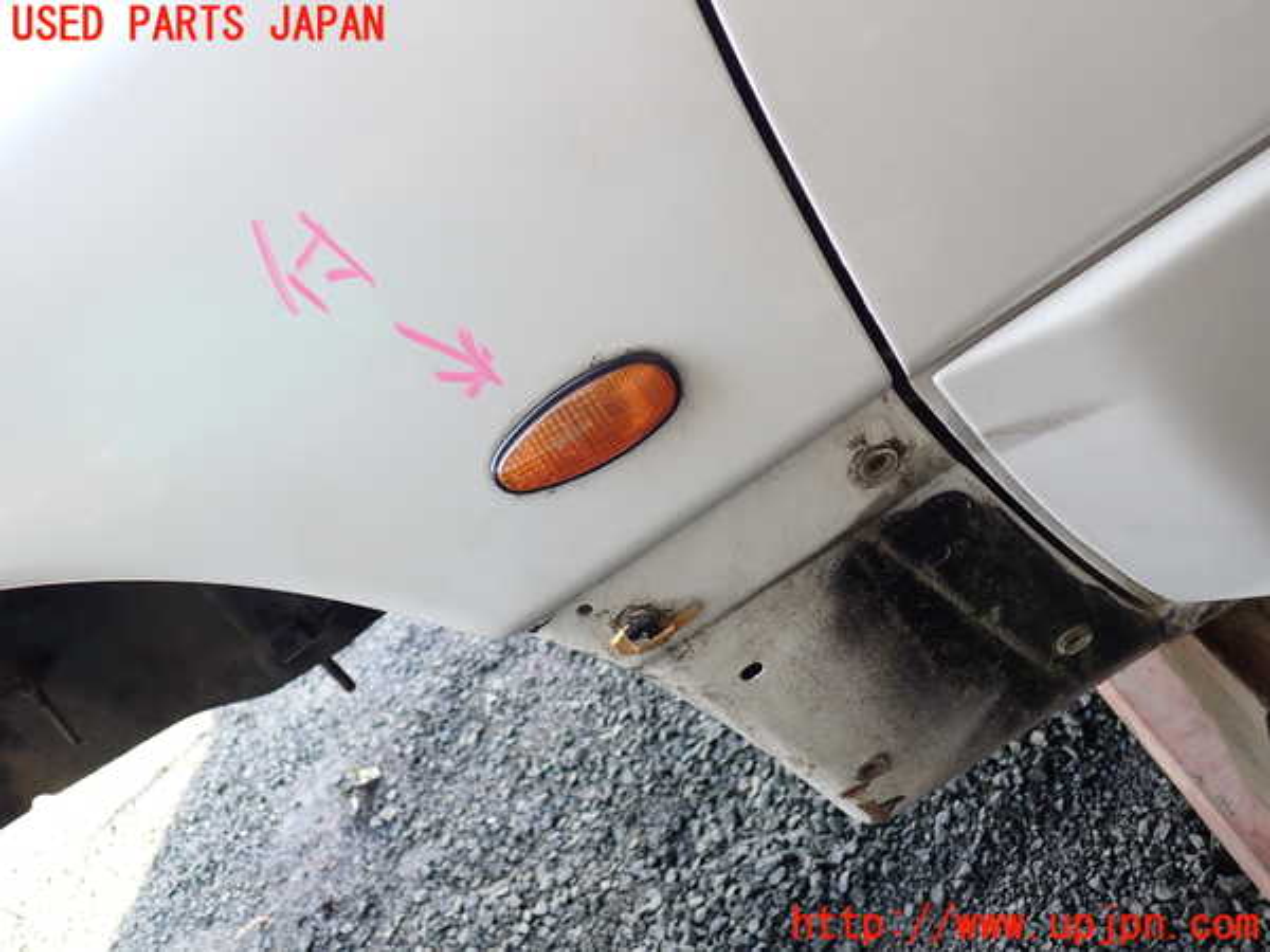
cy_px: 476
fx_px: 1101
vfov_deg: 46.8
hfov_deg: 60.0
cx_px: 635
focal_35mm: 30
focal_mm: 5.4
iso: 160
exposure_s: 1/125
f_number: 2.3
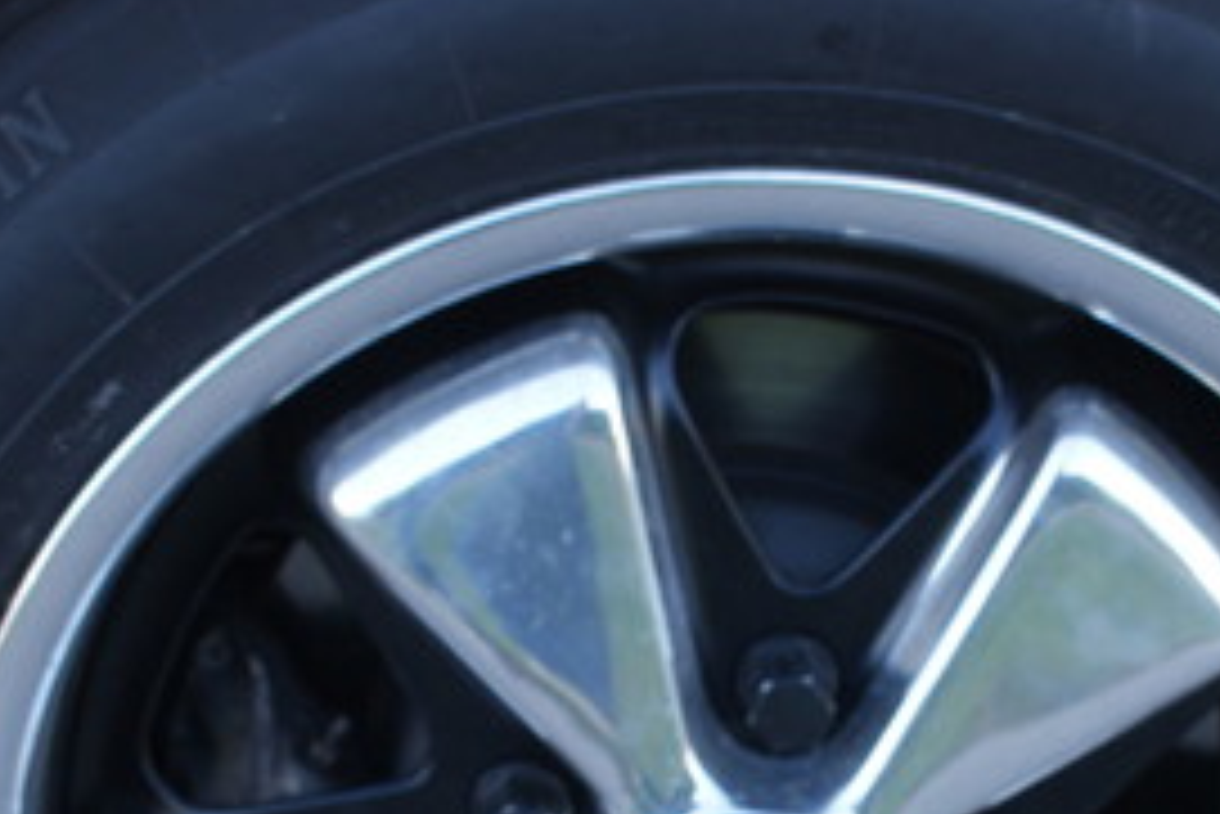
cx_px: 774
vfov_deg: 13.3
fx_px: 3458
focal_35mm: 102
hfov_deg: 20.0
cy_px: 702
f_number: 5
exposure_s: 1/40
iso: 100
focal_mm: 24
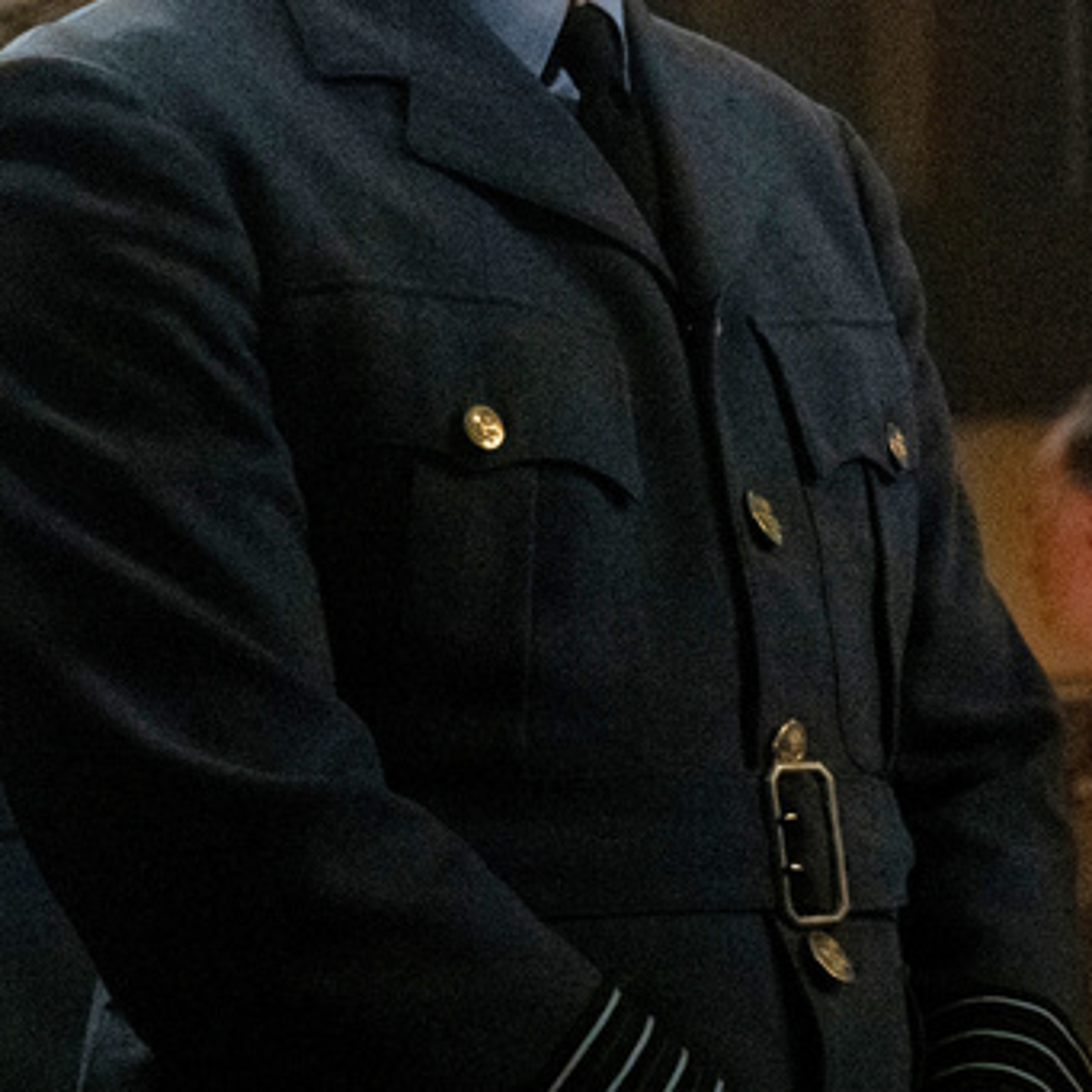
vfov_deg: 9.0
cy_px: 247
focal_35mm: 194
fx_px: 6924
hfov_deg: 8.9
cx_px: 1233
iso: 6400
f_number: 5.6
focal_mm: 51
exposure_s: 1/160
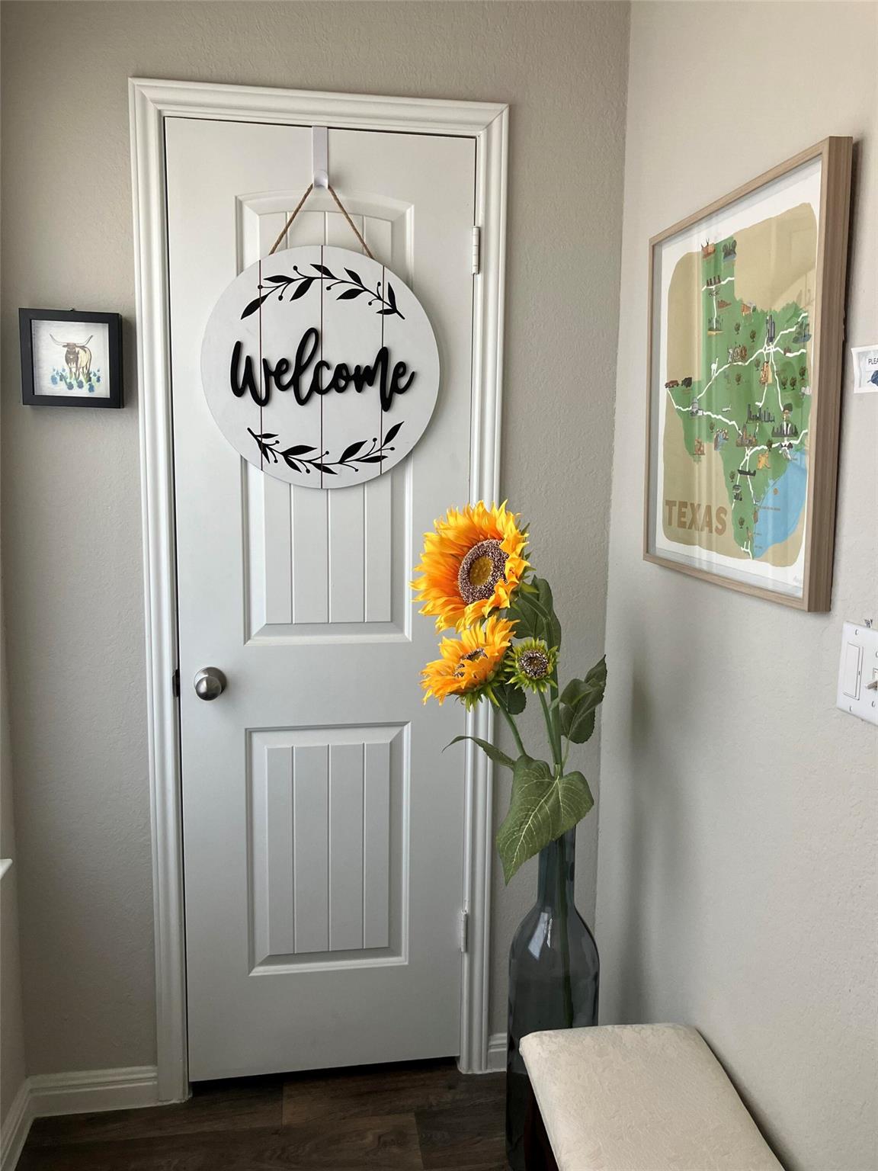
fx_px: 947
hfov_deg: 49.7
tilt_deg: -9.3
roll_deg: -0.1
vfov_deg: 63.4
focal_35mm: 28
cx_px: 439
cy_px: 586
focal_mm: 3.99
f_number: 1.8
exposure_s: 1/60
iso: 80
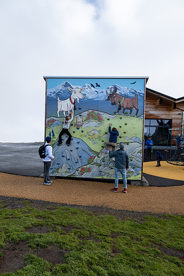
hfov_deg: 53.1
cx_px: 92
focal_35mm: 24
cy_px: 138
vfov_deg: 73.7
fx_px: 184
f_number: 5
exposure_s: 1/350
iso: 320
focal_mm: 16
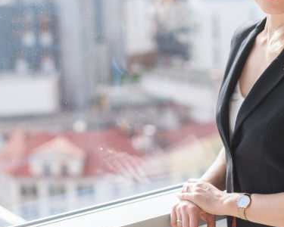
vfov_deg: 15.3
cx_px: 182
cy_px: 65
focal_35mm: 100
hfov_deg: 19.1
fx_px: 841
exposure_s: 1/4000
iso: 125
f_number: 2.2
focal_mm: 50
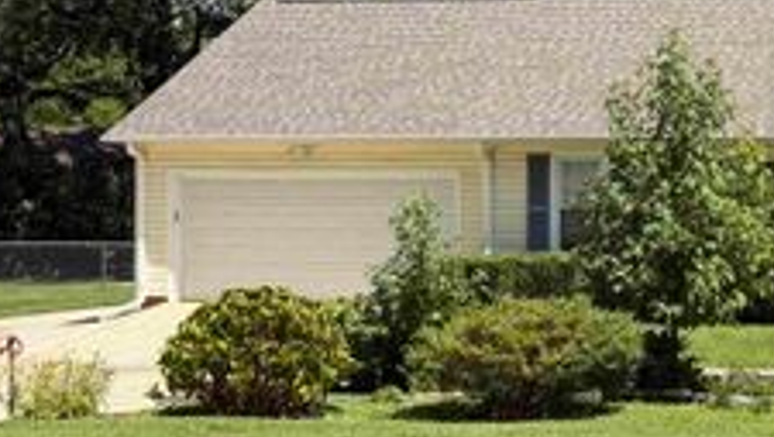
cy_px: 74
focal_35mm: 58
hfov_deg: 32.5
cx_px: 808
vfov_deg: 20.5
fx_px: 1191
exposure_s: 1/2907
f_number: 1.78
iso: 80
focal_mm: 6.76
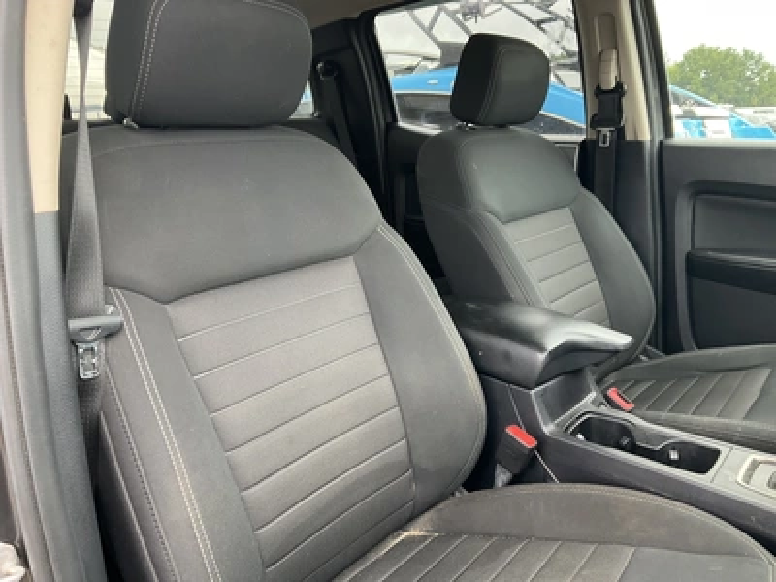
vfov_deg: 48.2
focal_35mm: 29
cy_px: 291
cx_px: 388
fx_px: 650
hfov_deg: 61.7
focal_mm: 3
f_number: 1.8
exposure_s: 1/81
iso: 64
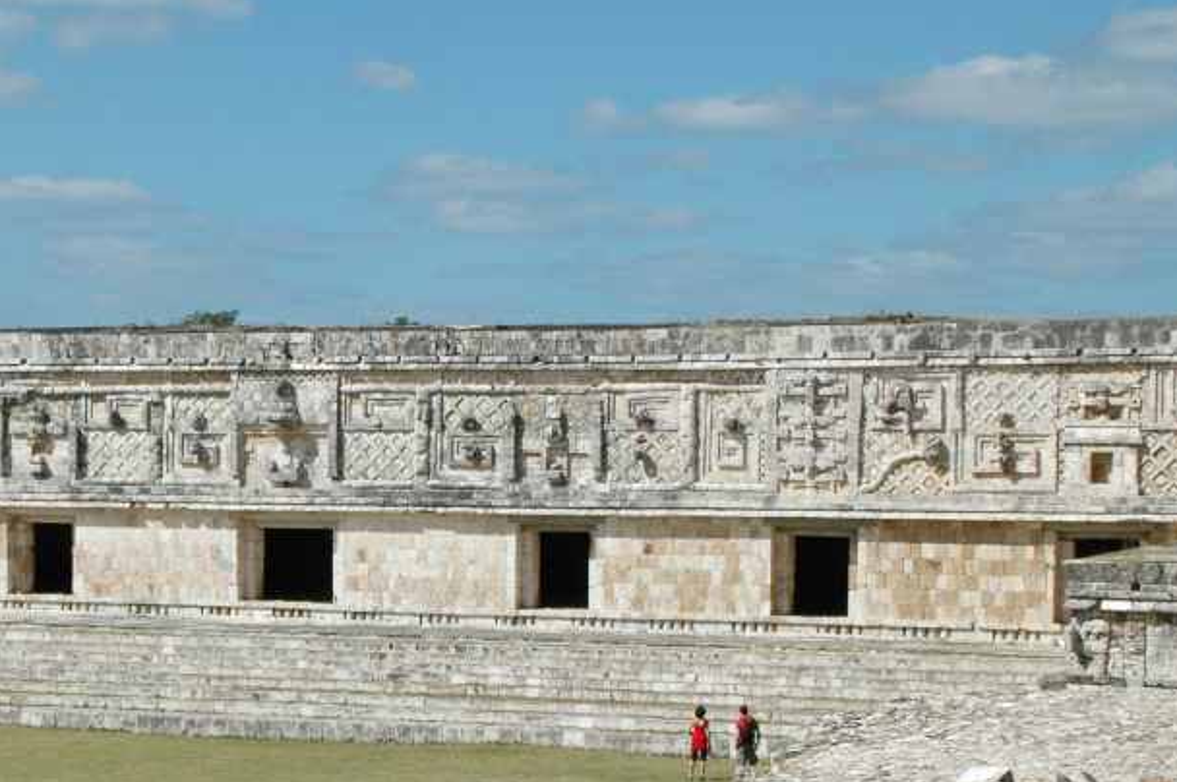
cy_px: 519
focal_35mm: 96
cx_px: 399
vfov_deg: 14.2
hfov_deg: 21.2
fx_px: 3135
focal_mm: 38
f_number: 11
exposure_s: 1/500
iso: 400
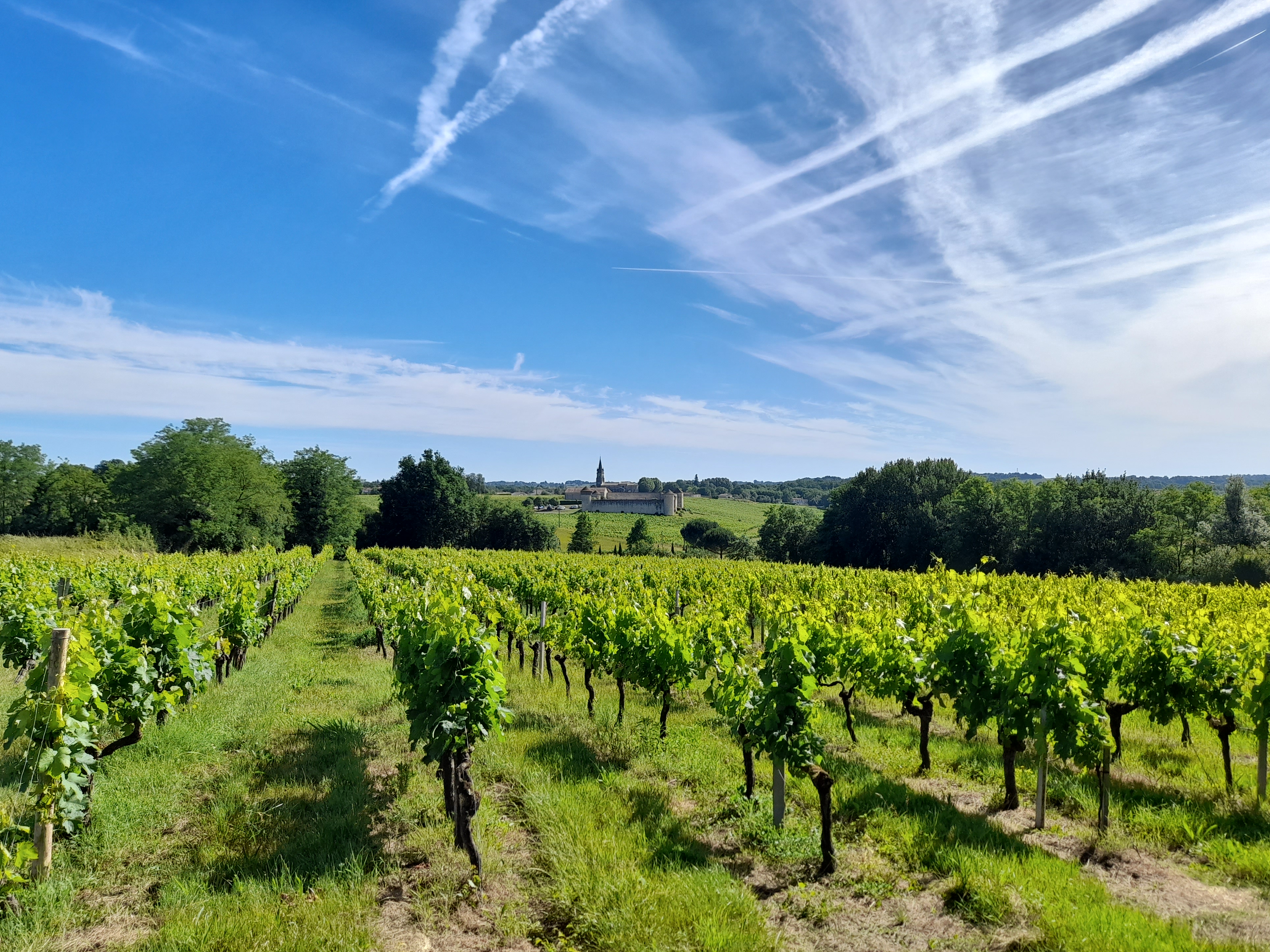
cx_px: 644
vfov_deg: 53.1
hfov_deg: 67.3
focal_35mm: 26
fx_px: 954
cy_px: 493
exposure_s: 1/1242
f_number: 2
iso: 20
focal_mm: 4.6
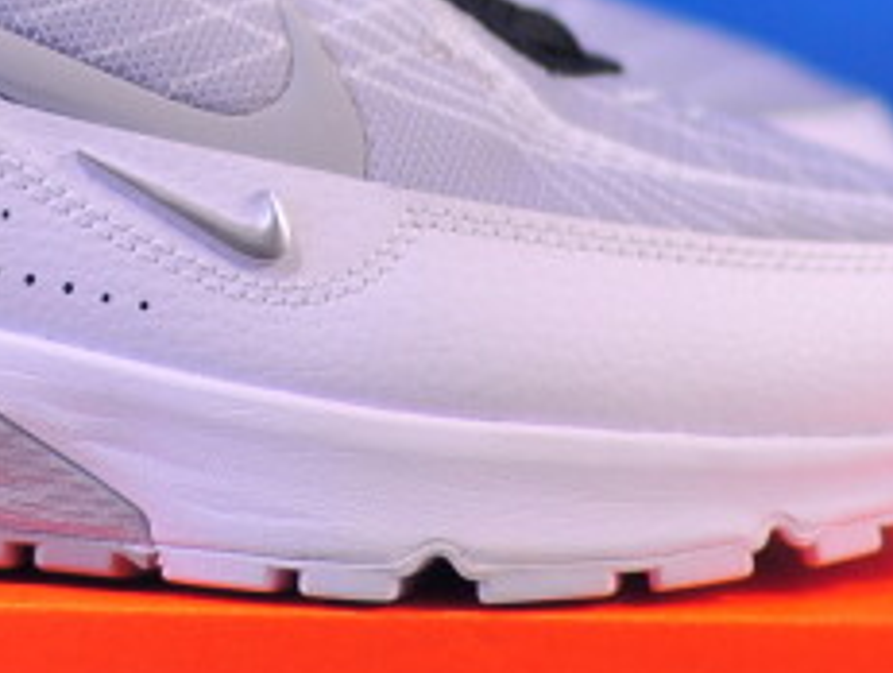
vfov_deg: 5.9
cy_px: -222
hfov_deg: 7.9
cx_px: -15
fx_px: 6434
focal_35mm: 249
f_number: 2
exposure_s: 1/320
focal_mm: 50
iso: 250
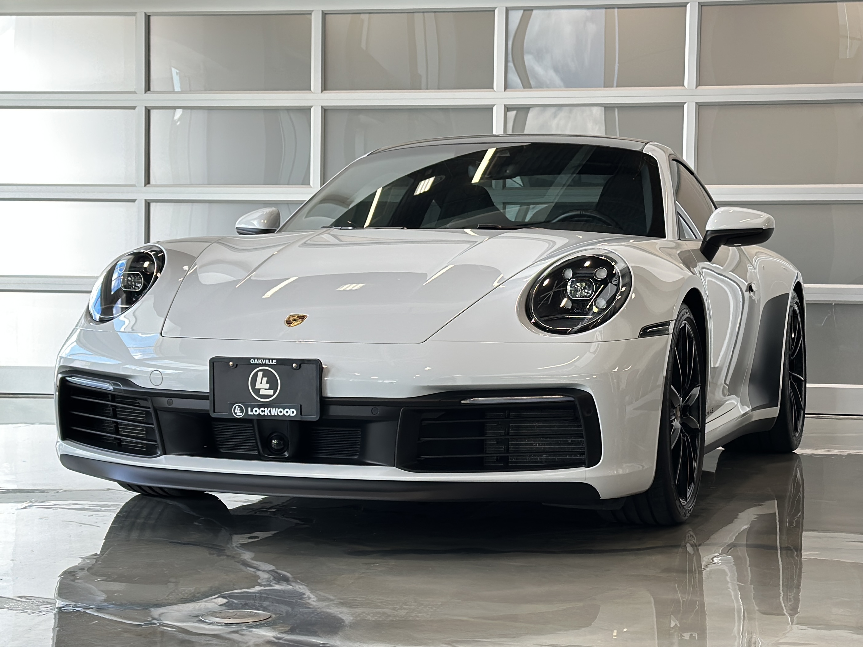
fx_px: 1197
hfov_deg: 39.7
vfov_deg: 30.3
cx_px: 432
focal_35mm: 48
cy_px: 324
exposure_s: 1/134
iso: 100
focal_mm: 6.86
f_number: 1.78
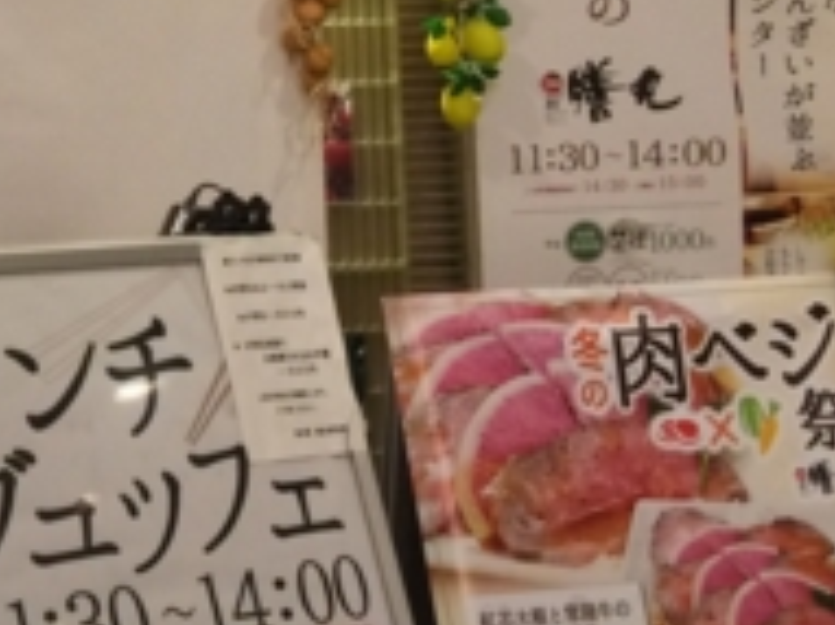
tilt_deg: +4.1
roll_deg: +3.0
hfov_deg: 19.1
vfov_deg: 15.8
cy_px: -39
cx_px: -385
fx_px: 2194
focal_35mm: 91
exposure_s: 1/33
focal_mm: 4.15
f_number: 2.2
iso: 200
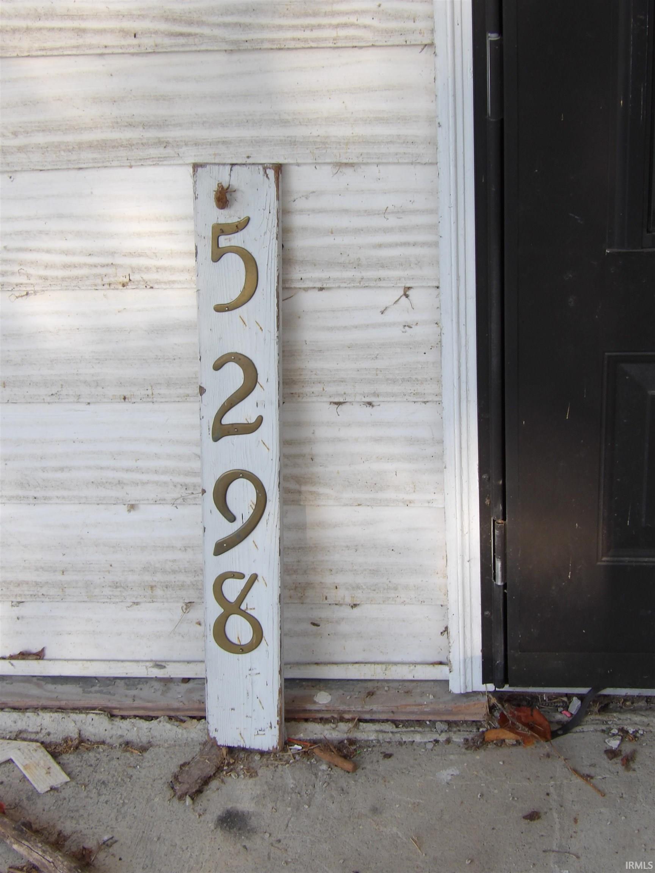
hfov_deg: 23.7
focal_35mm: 62
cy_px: 436
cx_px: 328
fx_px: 1564
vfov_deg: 31.2
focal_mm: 11.1
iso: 100
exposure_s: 1/42
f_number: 8
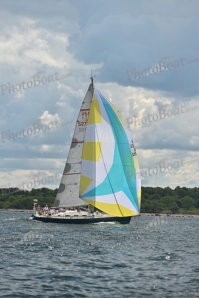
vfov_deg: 12.8
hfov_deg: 8.6
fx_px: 1326
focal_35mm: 160
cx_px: 100
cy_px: 149
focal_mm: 160
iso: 250
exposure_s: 1/2500
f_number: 4
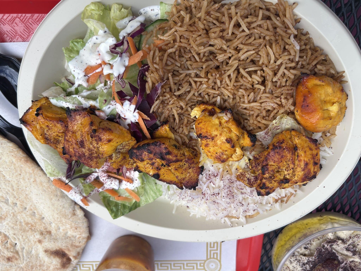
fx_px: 271
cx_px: 180
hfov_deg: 67.3
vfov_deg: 53.1
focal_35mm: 26
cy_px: 136
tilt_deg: -73.0
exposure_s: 1/2123
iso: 50
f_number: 1.5
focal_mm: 5.7
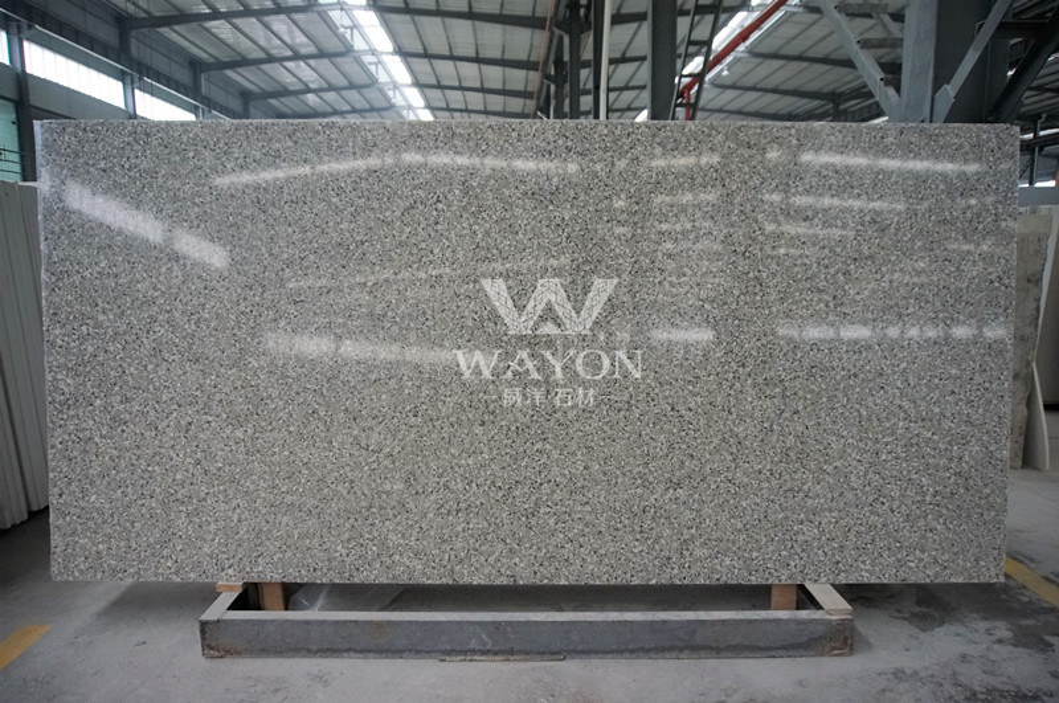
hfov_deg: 73.8
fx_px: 705
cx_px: 530
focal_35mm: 24
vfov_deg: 53.0
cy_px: 352
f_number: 4
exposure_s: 1/250
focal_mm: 16
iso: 4000
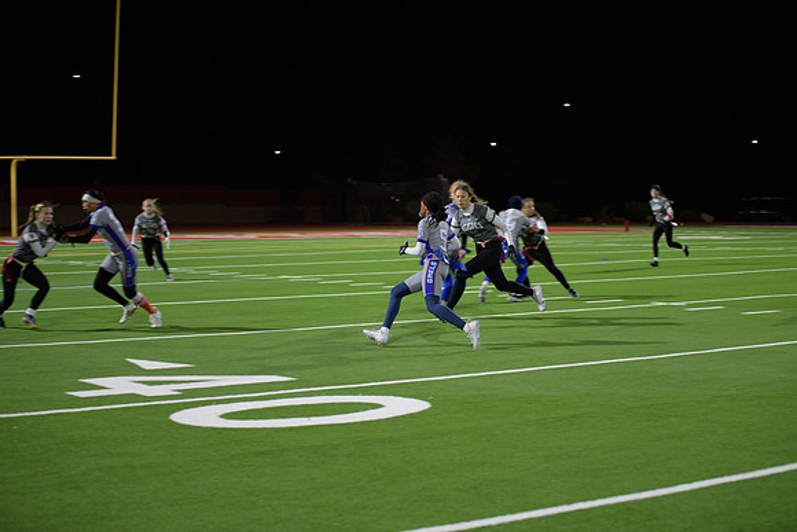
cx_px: 398
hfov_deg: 28.8
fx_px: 1550
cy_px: 266
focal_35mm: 70
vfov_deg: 19.5
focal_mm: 70
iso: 900
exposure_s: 1/200
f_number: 2.8
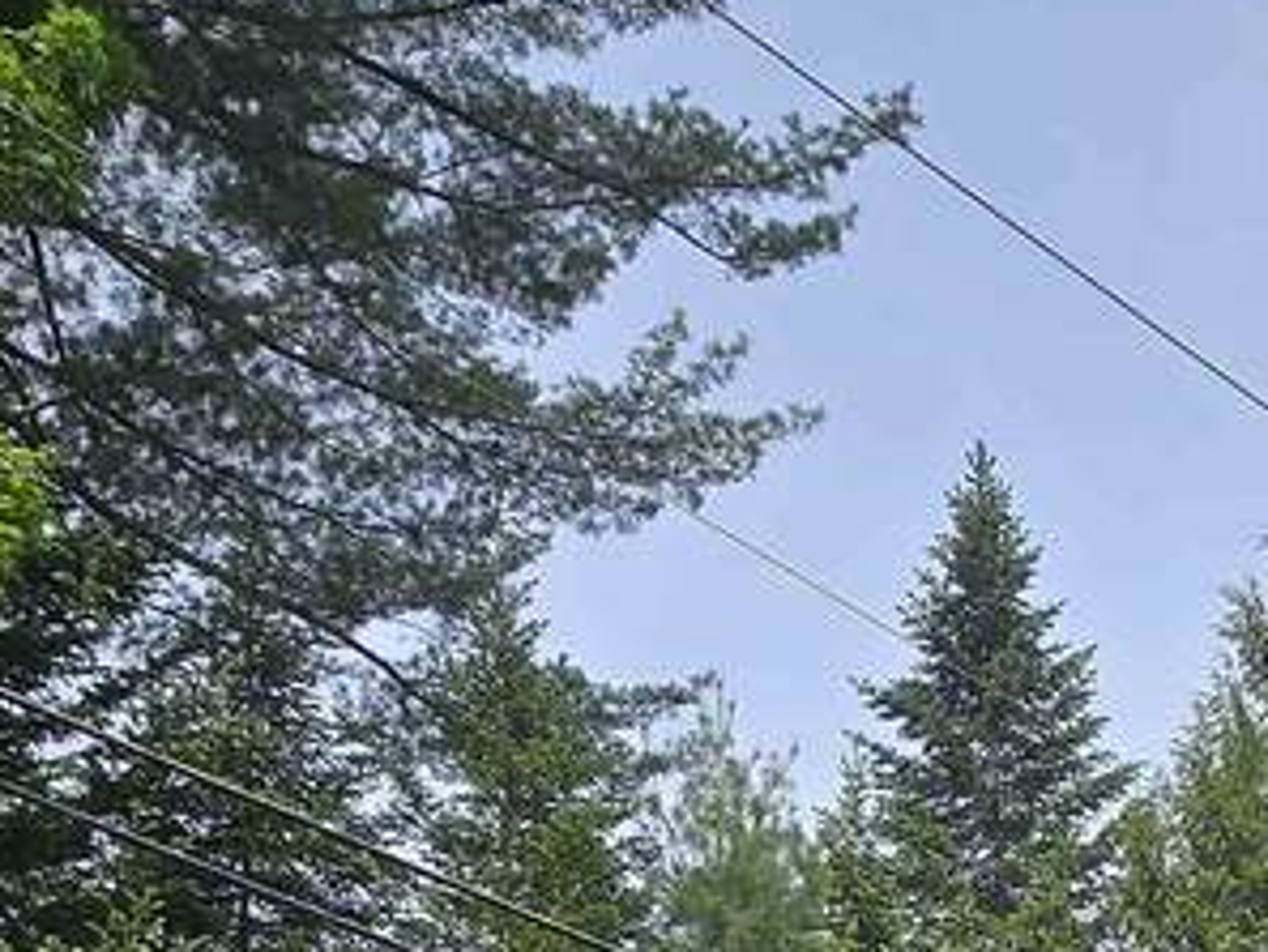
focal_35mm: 56
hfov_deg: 32.7
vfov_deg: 19.4
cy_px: 1720
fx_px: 2052
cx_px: 1131
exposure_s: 1/732
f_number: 2.2
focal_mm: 1.7
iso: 25
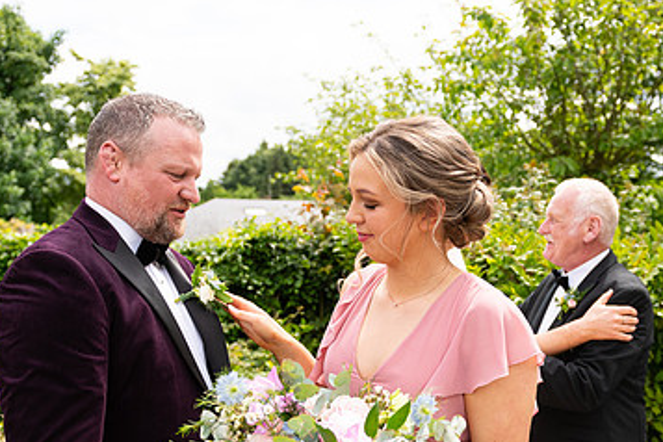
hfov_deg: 49.4
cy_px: 324
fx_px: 718
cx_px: 379
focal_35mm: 39
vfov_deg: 33.6
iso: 250
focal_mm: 24
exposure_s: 1/2000
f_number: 3.5
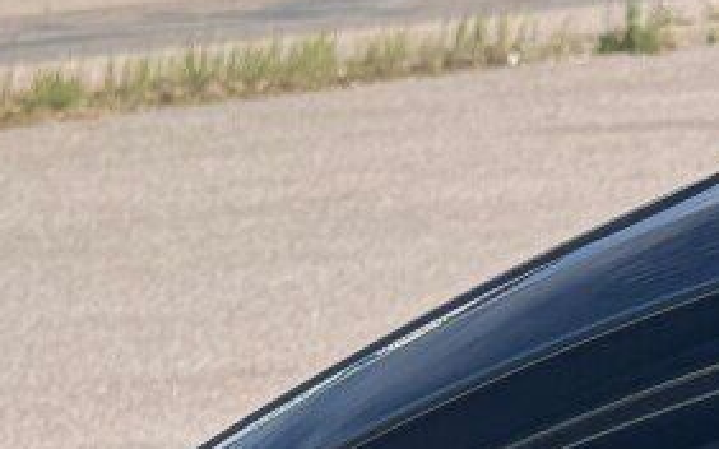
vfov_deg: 6.6
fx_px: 3447
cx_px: -268
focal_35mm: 176
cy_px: 1425
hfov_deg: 11.5
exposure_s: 1/2604
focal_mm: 6.76
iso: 80
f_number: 1.78
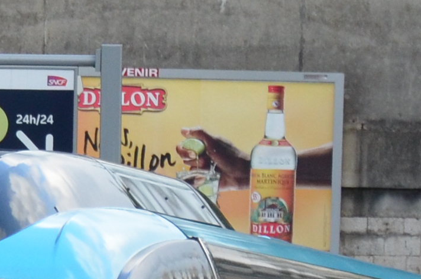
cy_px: 387
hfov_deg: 2.2
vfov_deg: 1.5
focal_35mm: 934
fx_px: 10903
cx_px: -174
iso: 560
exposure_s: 1/1000
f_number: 5.6
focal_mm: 90
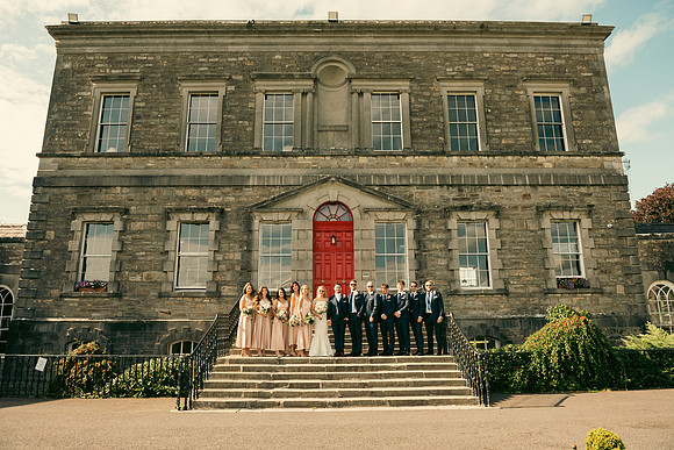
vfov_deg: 53.2
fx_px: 449
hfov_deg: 73.7
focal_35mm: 24
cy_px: 225
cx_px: 337
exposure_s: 1/320
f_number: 5.6
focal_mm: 24
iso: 160
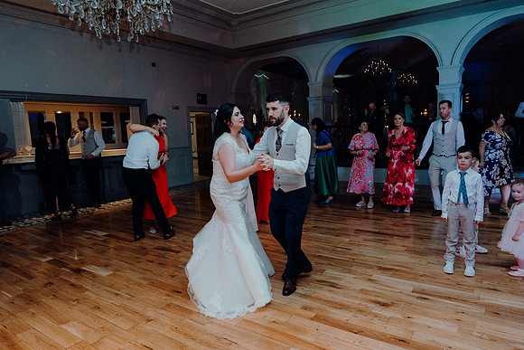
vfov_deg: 53.2
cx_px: 262
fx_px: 349
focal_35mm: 24
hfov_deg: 73.7
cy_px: 175
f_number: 3.5
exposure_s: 1/200
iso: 2500
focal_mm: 24
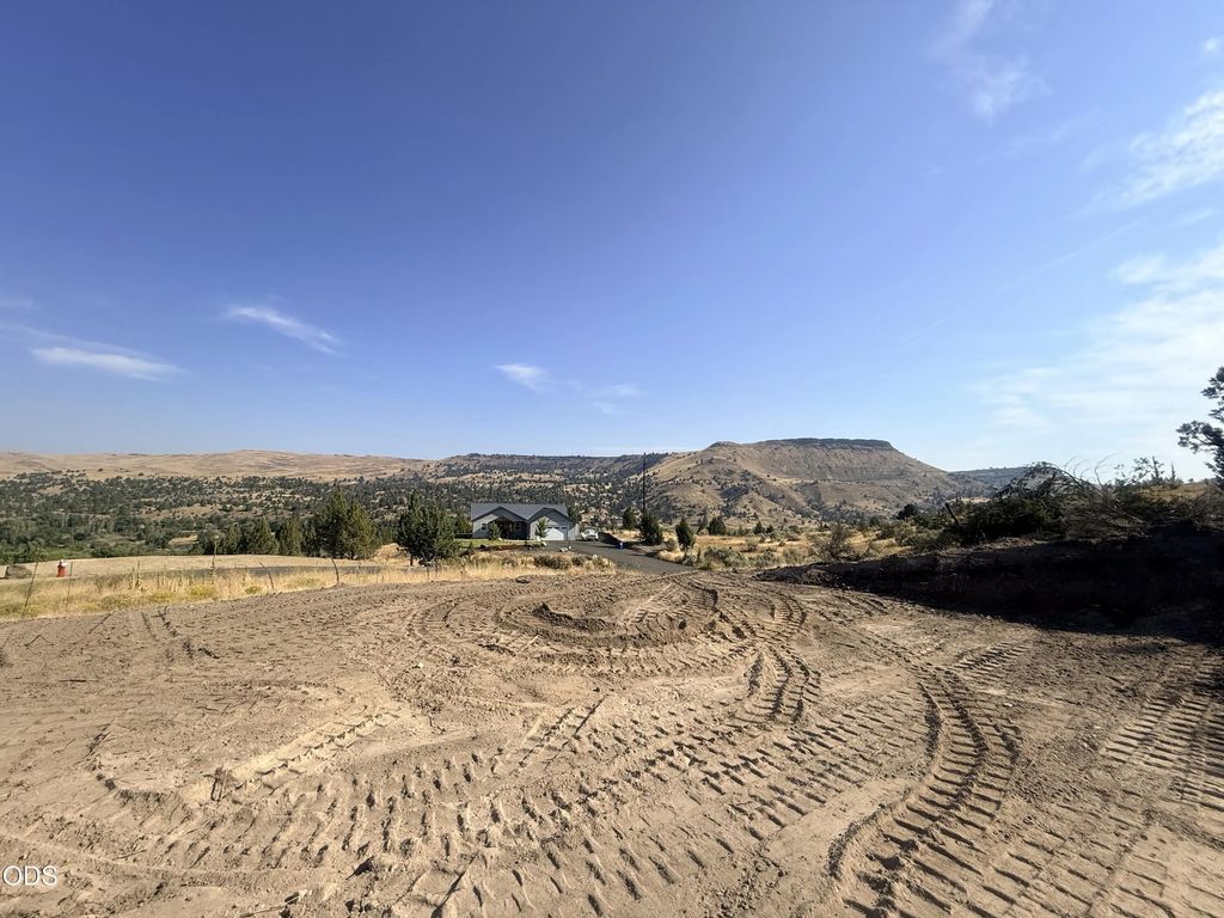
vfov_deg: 85.7
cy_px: 459
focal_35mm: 14
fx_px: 495
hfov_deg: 102.1
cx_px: 612
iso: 50
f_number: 2.2
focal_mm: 2.22
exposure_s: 1/2717
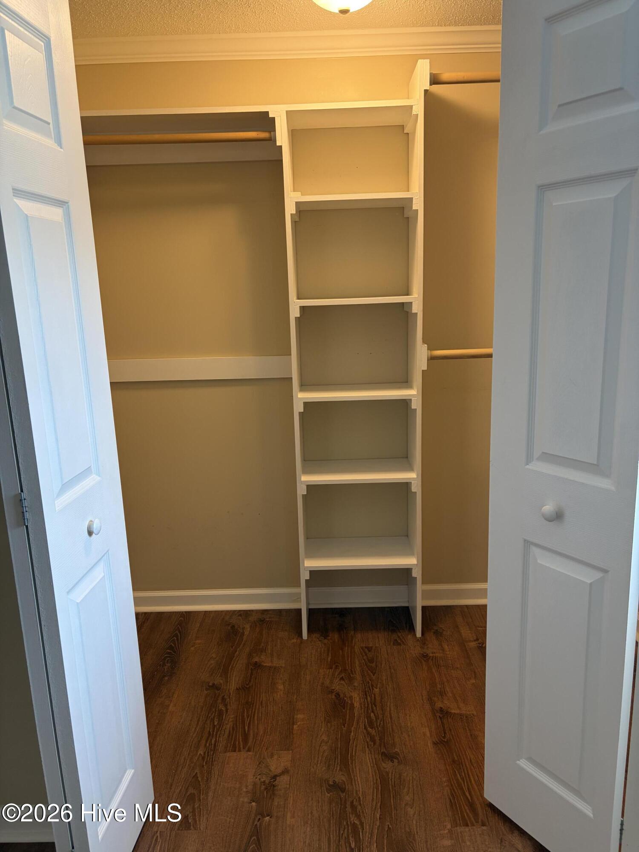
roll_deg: +2.5
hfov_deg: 53.1
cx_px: 320
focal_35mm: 26
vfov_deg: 67.3
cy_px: 426
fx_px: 640
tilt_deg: -15.6
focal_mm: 5.96
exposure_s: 1/95
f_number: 1.6
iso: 125
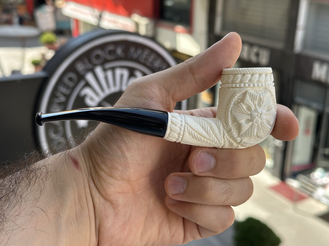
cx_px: 164
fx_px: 456
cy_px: 123
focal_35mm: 48
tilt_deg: -19.2
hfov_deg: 39.7
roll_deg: -1.3
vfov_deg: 30.3
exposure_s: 1/584
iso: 64
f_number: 1.78
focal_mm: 6.86
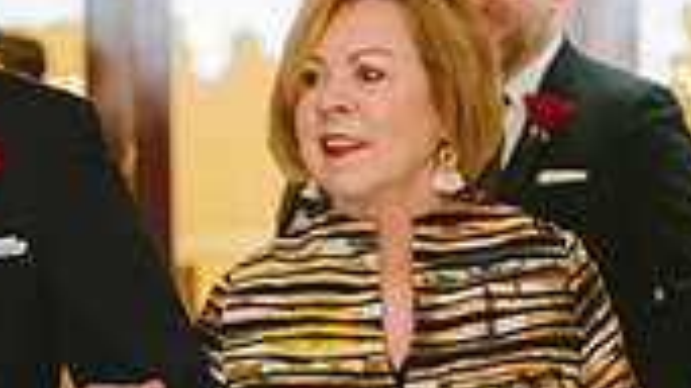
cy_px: 332
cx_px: -117
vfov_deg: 4.6
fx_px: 4817
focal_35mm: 263
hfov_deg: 8.1
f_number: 2.8
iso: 4000
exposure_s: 1/100
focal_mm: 70
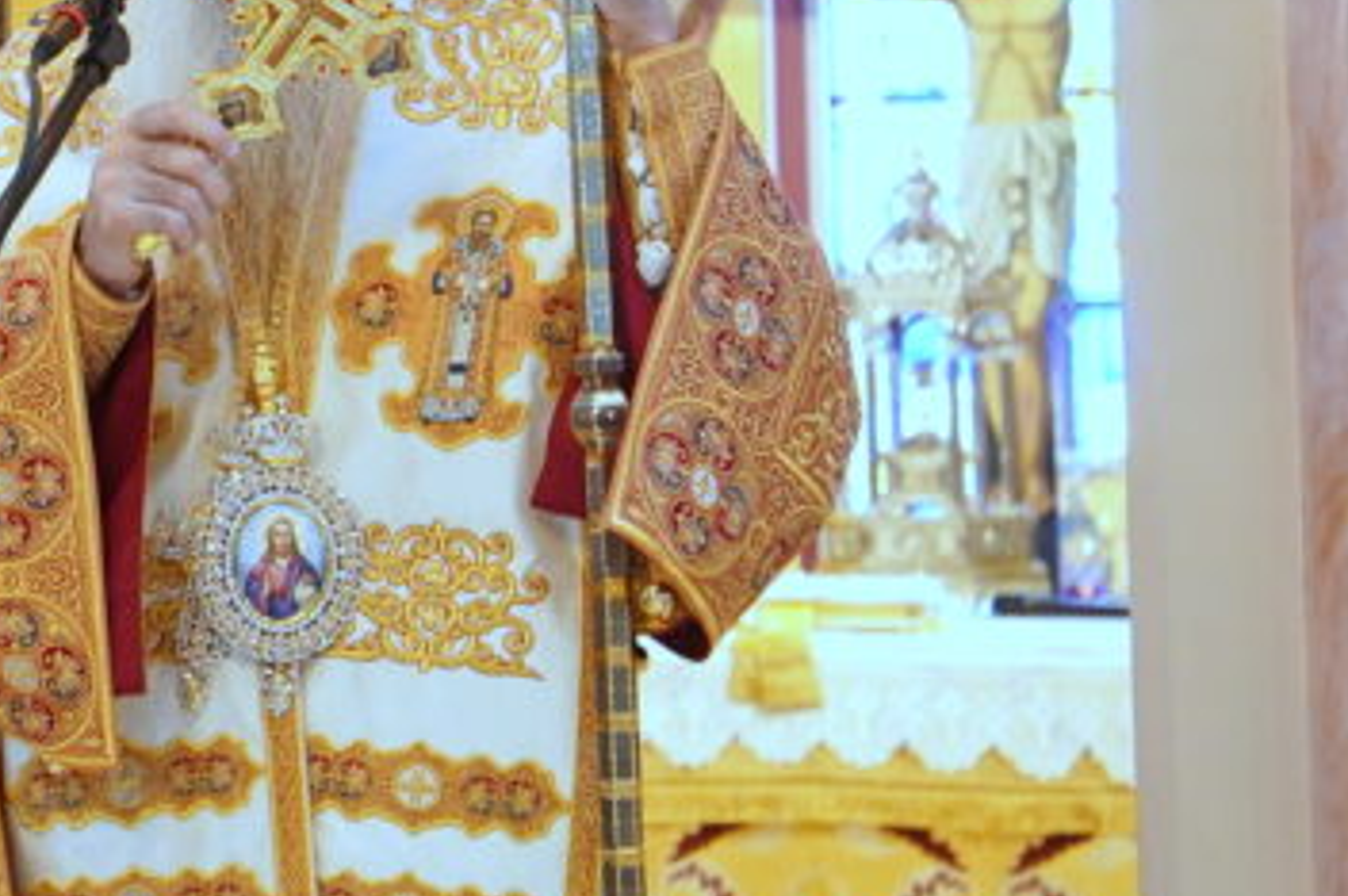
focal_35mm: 96
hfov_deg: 20.5
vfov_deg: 14.1
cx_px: -31
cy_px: 134
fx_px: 3591
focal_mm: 30
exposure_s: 1/200
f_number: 3.5
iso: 1600
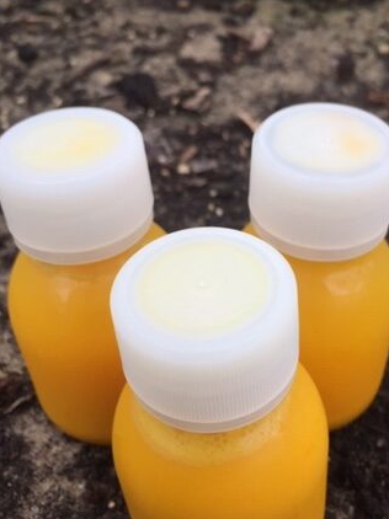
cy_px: 264
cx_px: 233
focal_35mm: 44
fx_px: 660
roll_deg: +2.6
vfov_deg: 43.0
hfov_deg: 32.7
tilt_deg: -43.6
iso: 32
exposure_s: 1/527
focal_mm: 4.15
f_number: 2.2
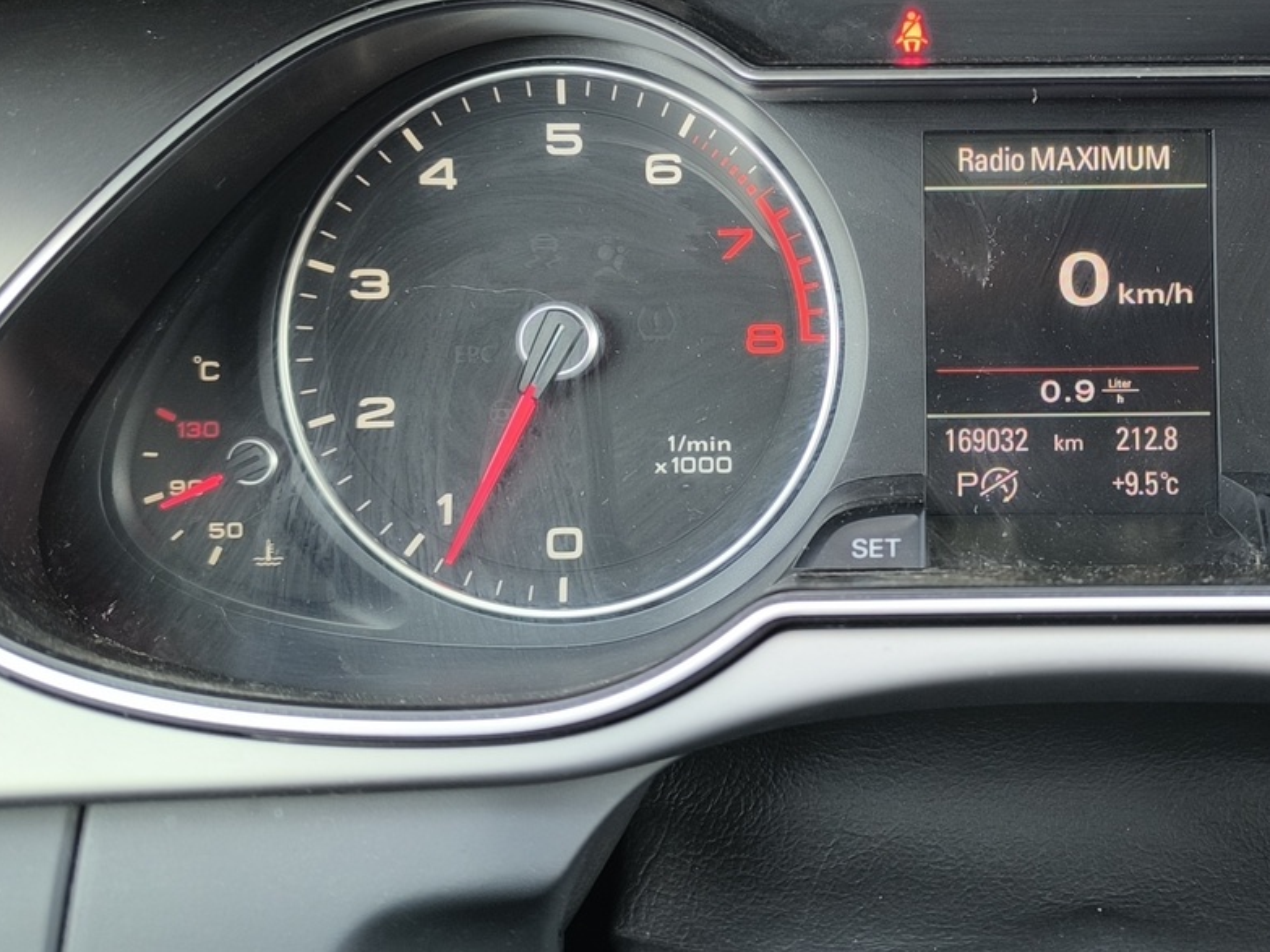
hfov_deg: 39.5
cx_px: 925
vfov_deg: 30.6
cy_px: 292
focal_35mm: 47
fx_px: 1724
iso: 400
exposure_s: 1/100
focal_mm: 6.14
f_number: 1.65
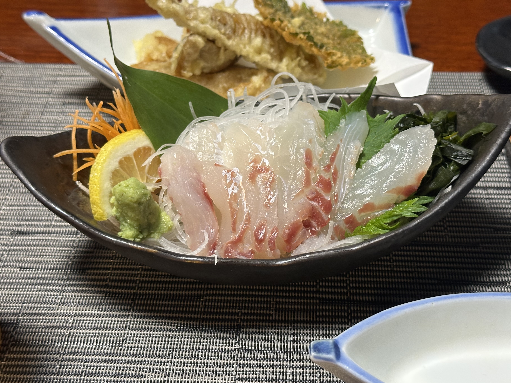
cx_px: 270
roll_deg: +1.1
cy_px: 178
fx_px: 782
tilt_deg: -41.5
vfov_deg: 27.5
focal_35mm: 53
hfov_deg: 36.2
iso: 160
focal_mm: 6.86
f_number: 1.78
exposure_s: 1/50
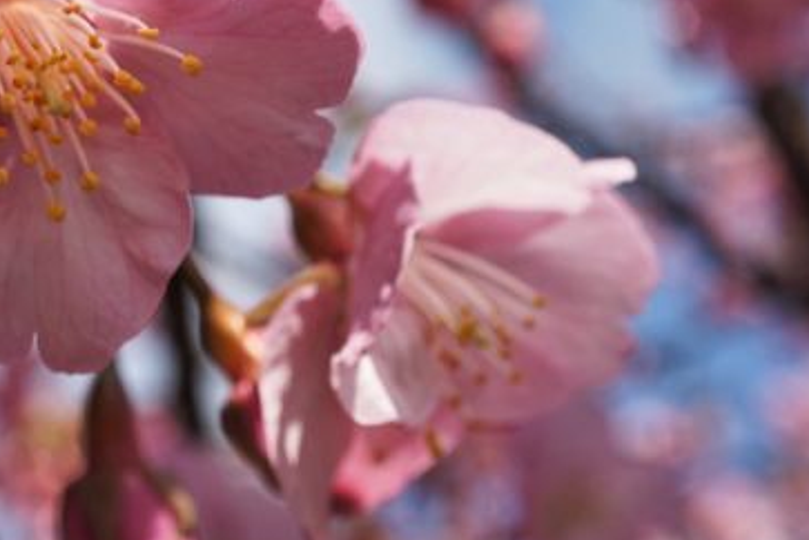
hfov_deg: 15.8
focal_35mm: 127
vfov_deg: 10.6
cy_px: -137
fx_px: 2854
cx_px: -2
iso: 100
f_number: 9
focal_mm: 30
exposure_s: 1/200
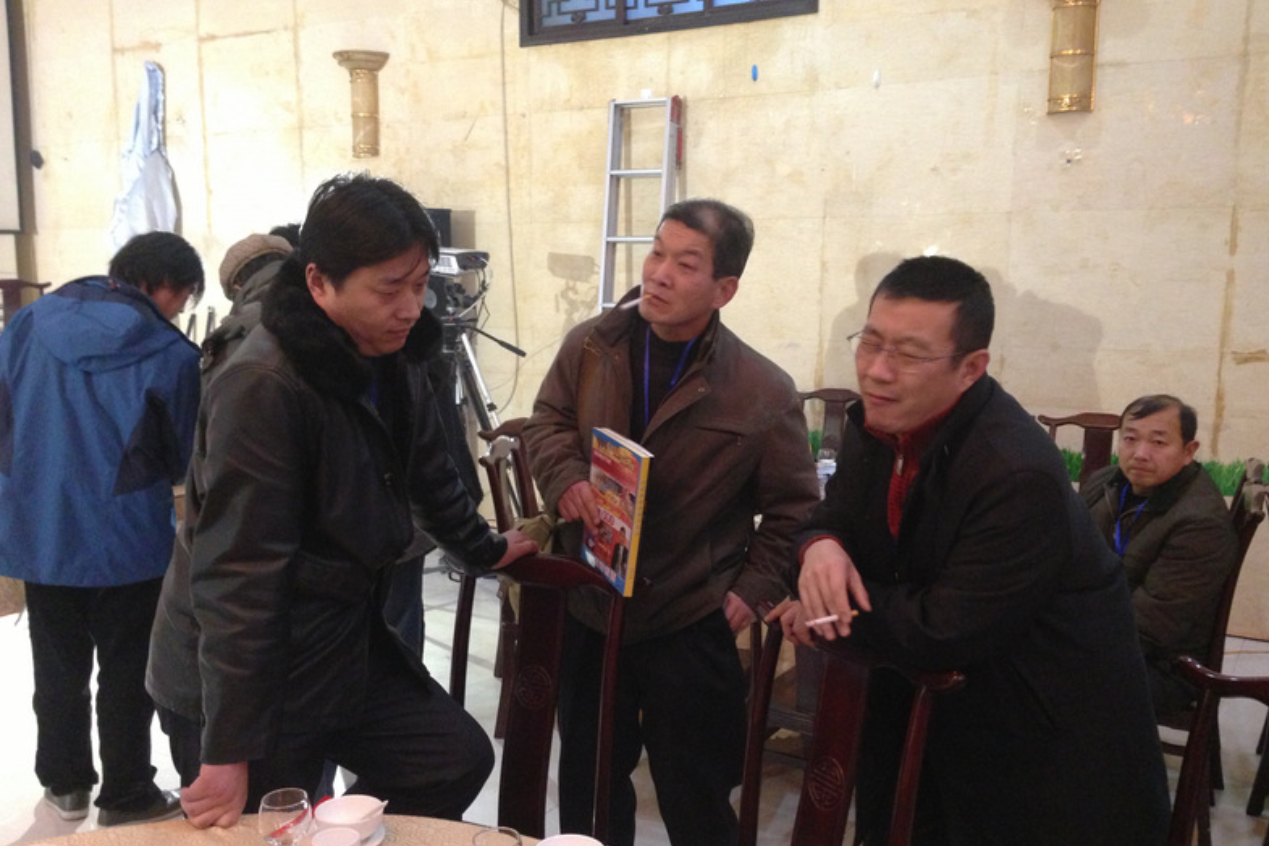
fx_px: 1233
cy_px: 455
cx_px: 634
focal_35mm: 35
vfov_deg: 37.8
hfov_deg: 54.4
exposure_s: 1/20
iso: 400
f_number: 2.4
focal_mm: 4.13
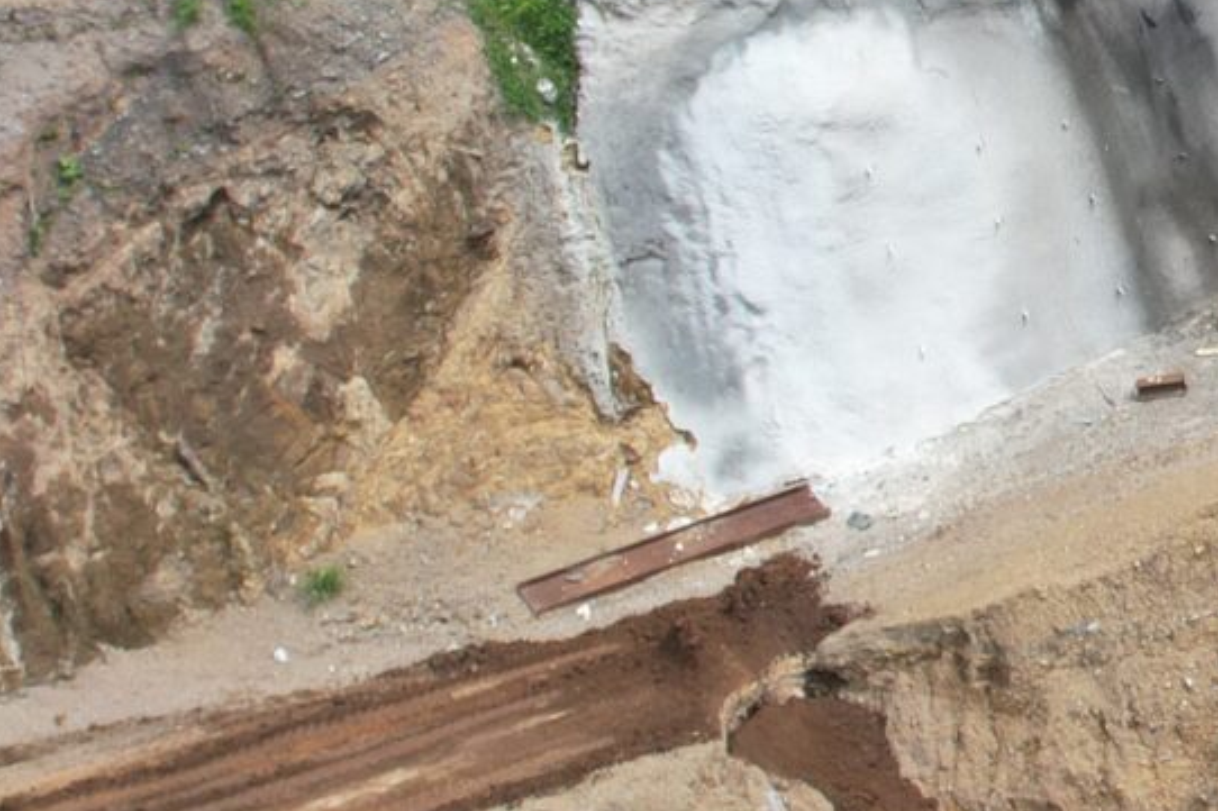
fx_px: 3517
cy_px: -161
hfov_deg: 16.0
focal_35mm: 104
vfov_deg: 12.8
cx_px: 2324
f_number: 2.8
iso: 110
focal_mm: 8.38
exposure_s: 1/240
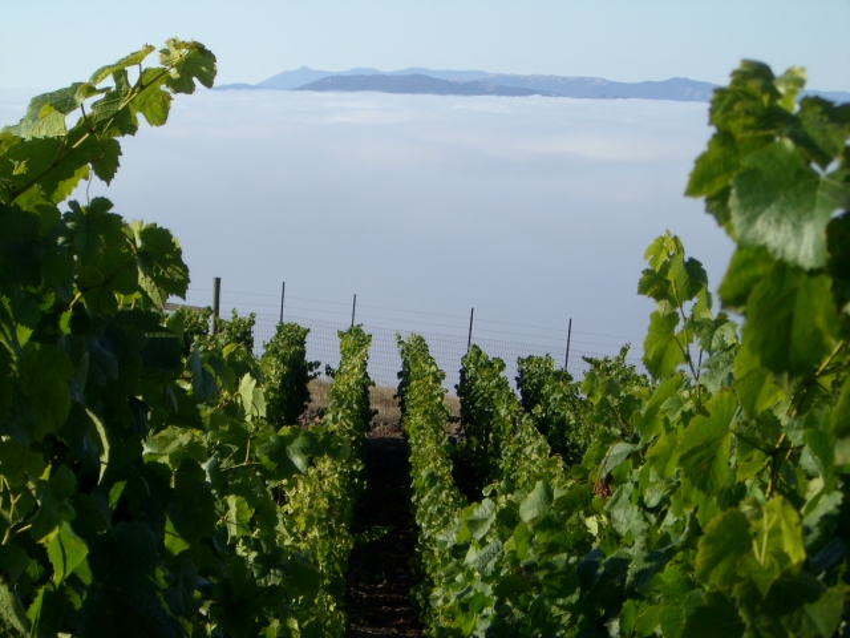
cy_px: 319
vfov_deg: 13.0
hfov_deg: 17.3
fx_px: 2799
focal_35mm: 114
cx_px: 425
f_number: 5.2
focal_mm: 18.6
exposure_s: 1/500
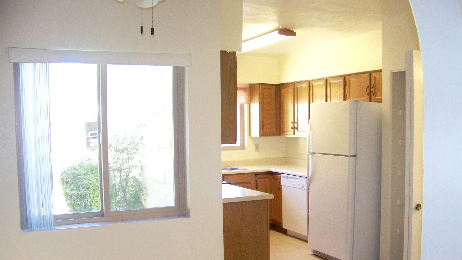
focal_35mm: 40
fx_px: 490
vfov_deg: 29.5
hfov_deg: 50.5
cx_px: 234
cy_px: 168
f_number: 2.8
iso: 200
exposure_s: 1/30
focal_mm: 5.85
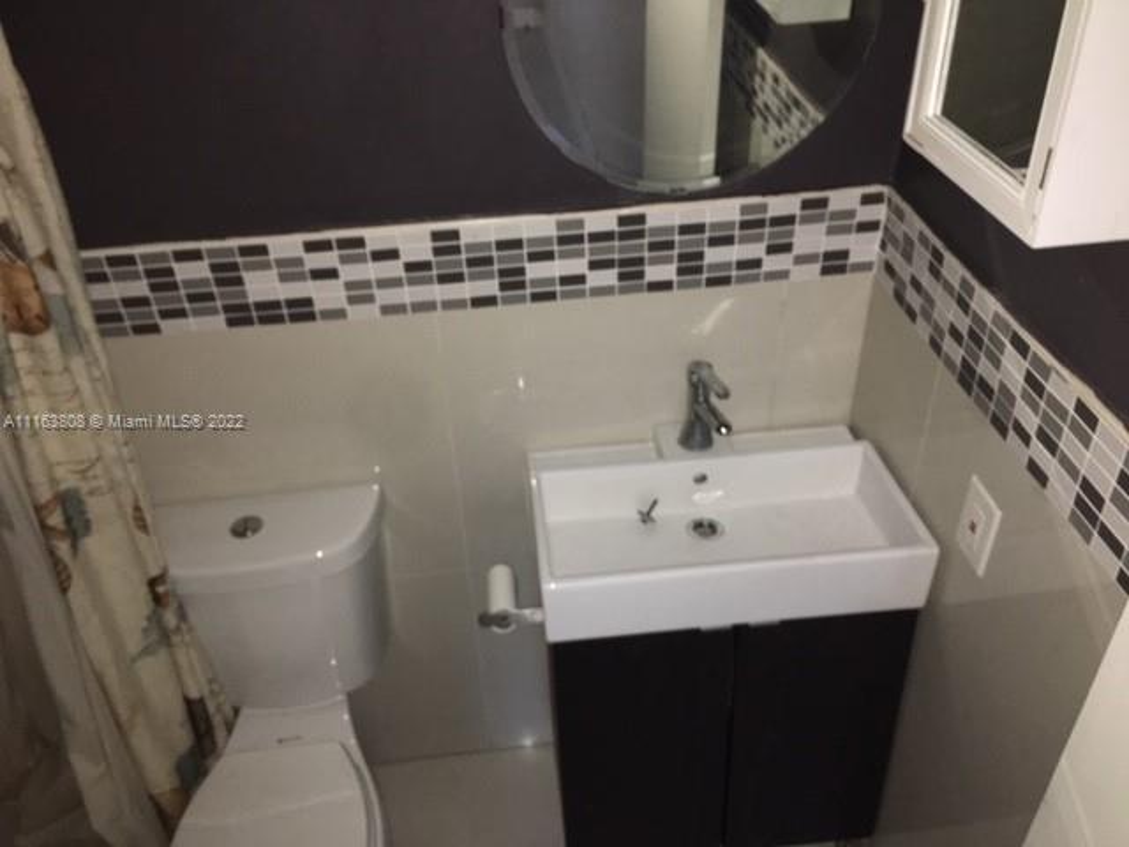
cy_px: 424
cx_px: 564
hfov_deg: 61.7
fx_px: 946
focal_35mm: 29
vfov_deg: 48.2
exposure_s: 1/16
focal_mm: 4.15
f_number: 2.2
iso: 80
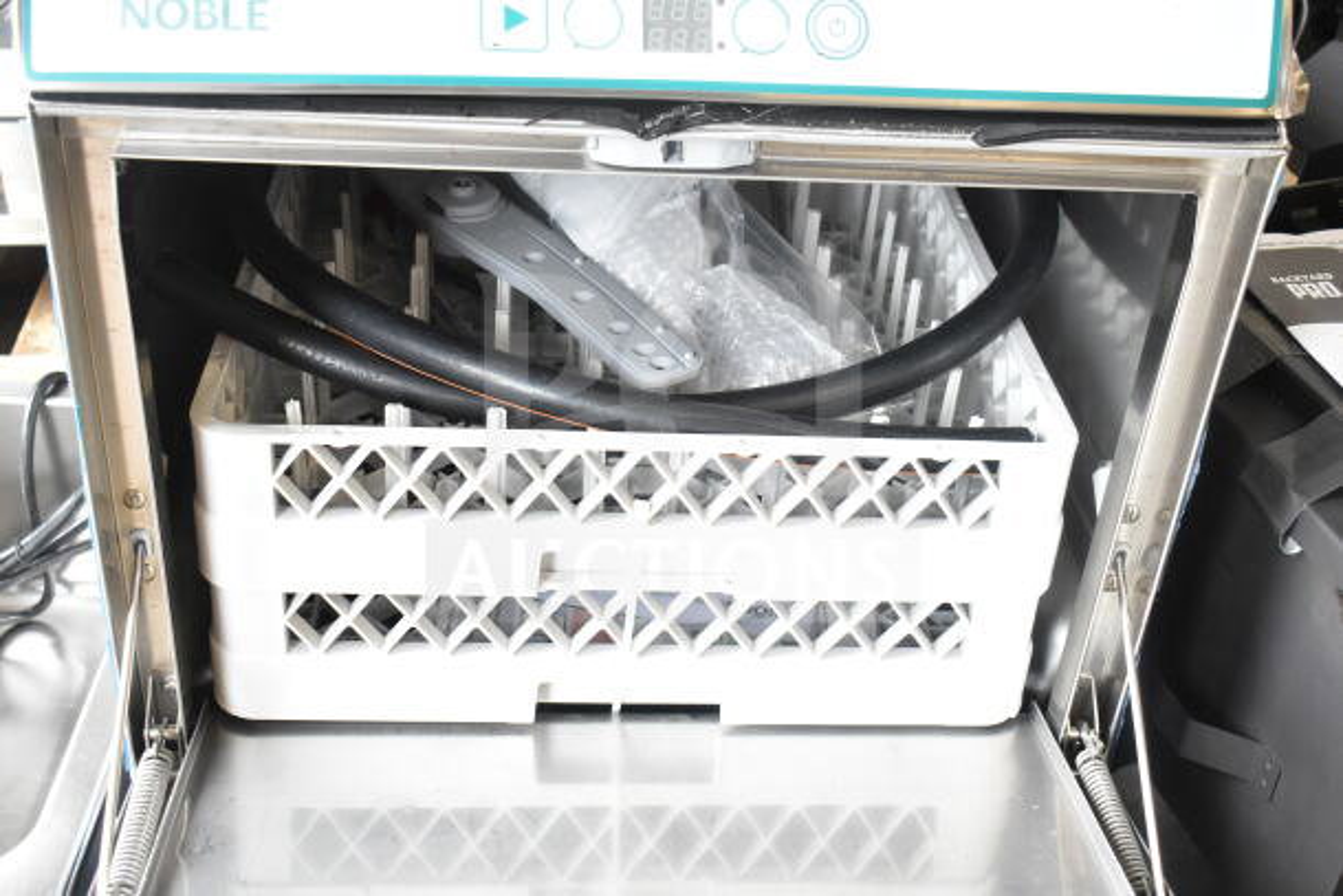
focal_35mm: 44
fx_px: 1623
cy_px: 448
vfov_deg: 30.9
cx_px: 672
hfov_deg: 45.0
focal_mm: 29
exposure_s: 1/100
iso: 1600
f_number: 5
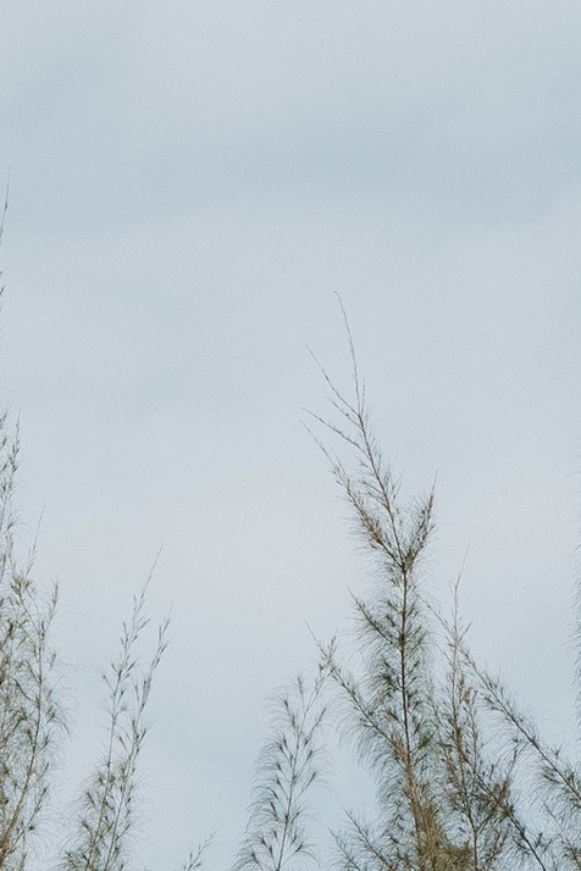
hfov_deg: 6.0
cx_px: -414
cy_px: 2154
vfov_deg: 8.3
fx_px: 5471
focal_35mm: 226
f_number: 5
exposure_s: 1/640
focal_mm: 42
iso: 160
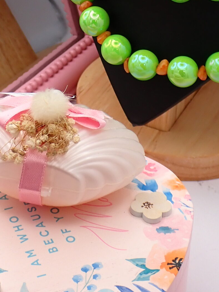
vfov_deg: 17.0
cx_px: 80
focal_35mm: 114
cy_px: 20
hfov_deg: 13.0
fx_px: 961
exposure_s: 1/100
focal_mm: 8.4
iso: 125
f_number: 3.1
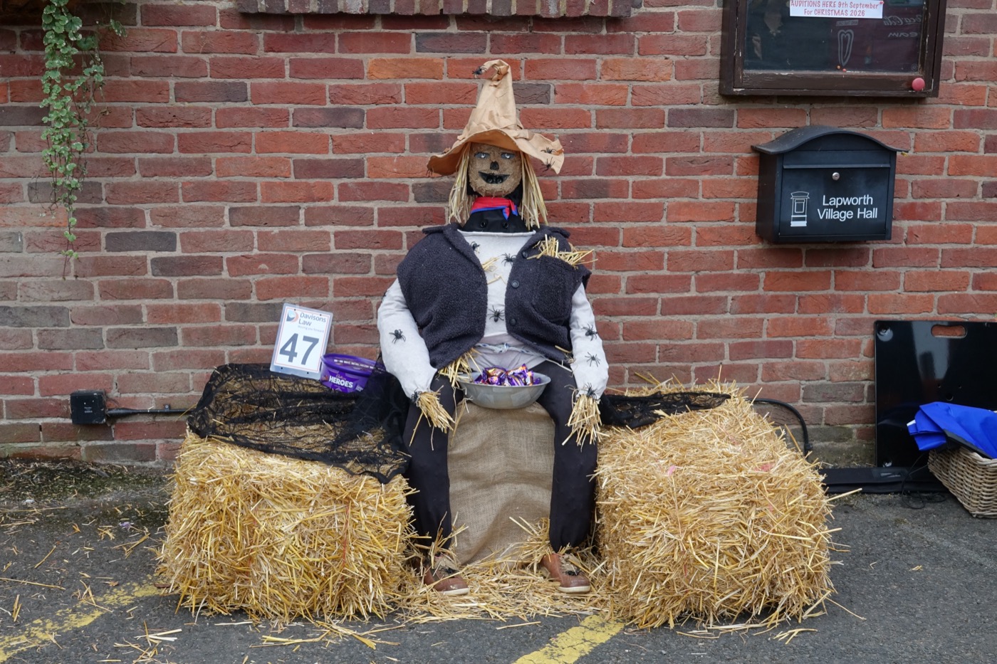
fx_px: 1274
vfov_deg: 29.2
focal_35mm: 46
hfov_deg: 42.7
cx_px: 498
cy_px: 332
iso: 400
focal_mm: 16.92
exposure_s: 1/125
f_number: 8
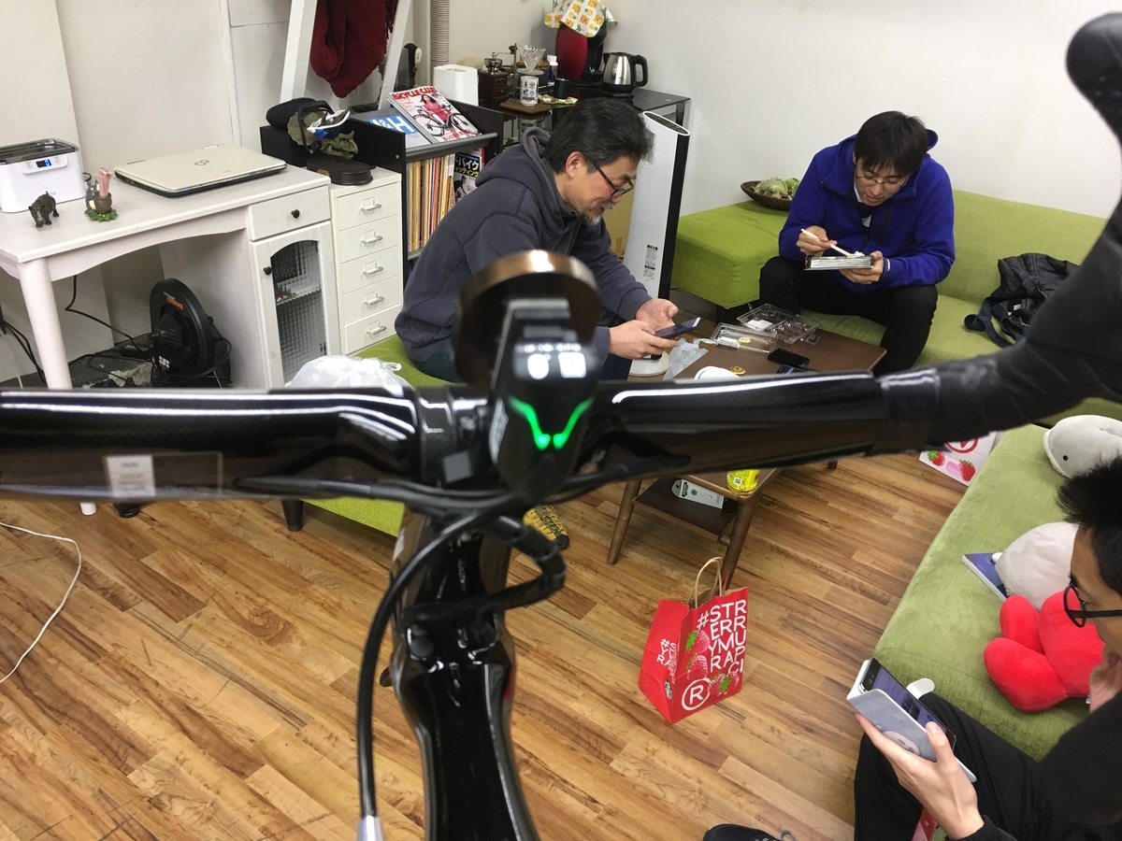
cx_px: 561
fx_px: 940
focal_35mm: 29
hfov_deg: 61.7
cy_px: 420
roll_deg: -4.3
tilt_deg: -30.6
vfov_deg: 48.2
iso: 80
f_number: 2.2
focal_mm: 4.15
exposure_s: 1/30
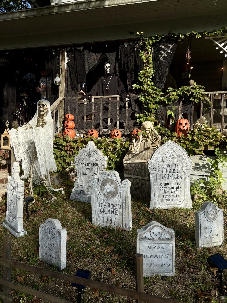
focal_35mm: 26
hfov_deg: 53.1
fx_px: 227
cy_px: 152
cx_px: 114
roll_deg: -2.1
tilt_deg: -1.9
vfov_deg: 67.3
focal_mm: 5.96
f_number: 1.6
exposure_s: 1/2242
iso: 50
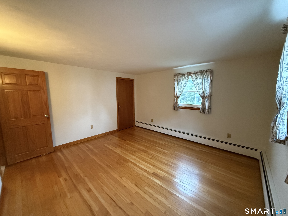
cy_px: 108
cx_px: 144
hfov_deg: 102.1
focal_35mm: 14
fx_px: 116
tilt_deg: -8.0
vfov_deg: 85.7
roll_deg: +0.0
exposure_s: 1/60
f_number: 2.2
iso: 1000
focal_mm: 2.22
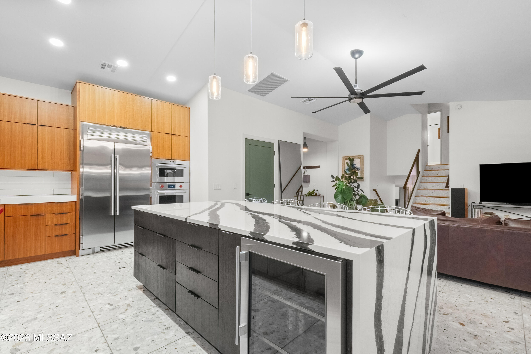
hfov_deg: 100.4
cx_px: 266
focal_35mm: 15
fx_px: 221
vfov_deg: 77.3
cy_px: 177
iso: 1600
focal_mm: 10
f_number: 13
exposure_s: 1/5
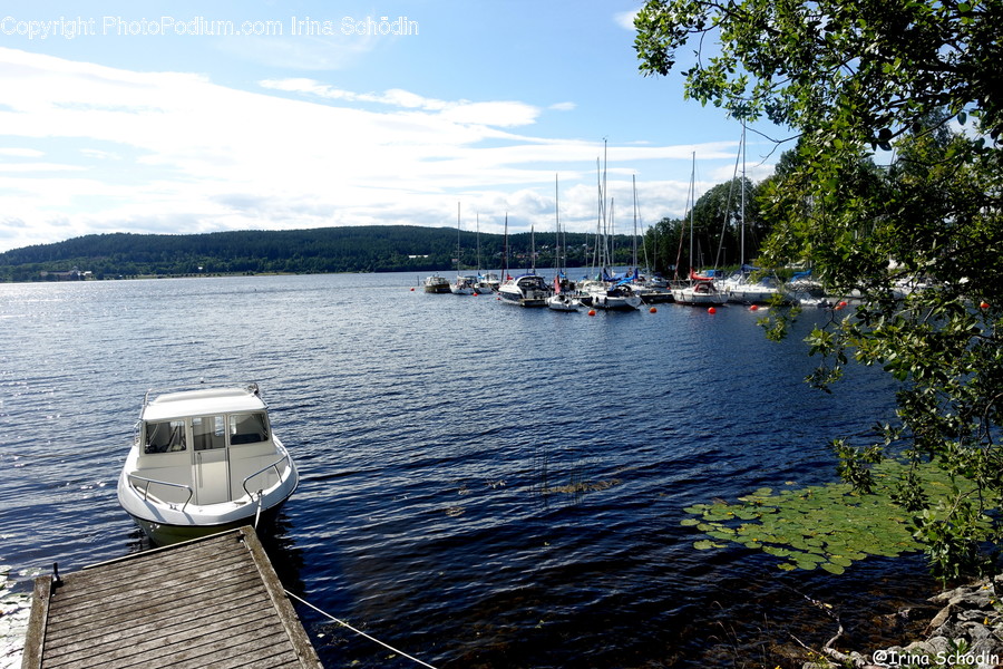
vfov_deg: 53.1
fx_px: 669
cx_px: 502
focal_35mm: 24
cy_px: 334
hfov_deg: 73.7
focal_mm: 8.8
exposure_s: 1/500
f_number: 5.6
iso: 125
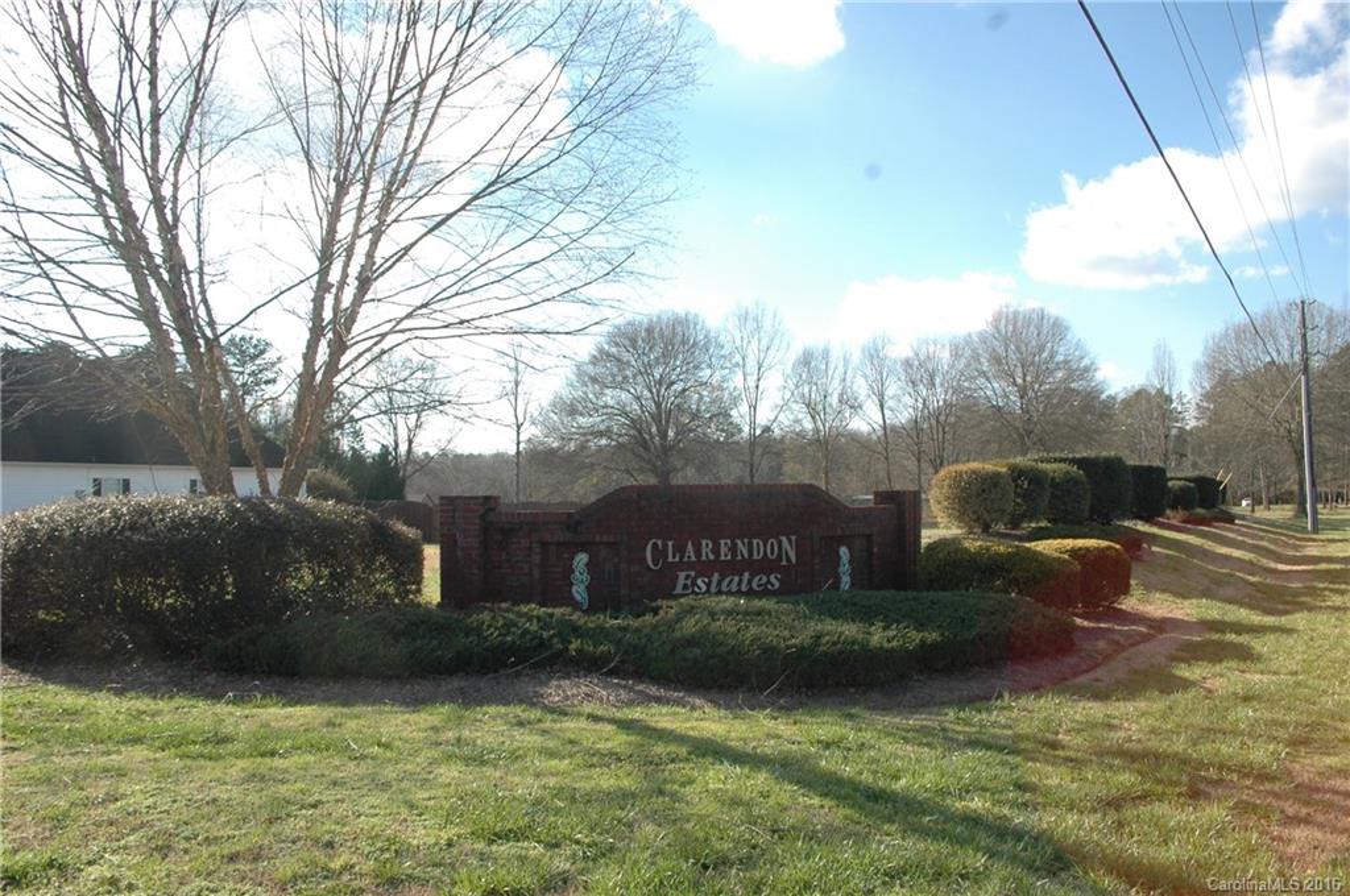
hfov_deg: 67.4
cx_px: 675
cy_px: 448
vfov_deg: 47.8
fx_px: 1011
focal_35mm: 27
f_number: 10
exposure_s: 1/400
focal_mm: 18
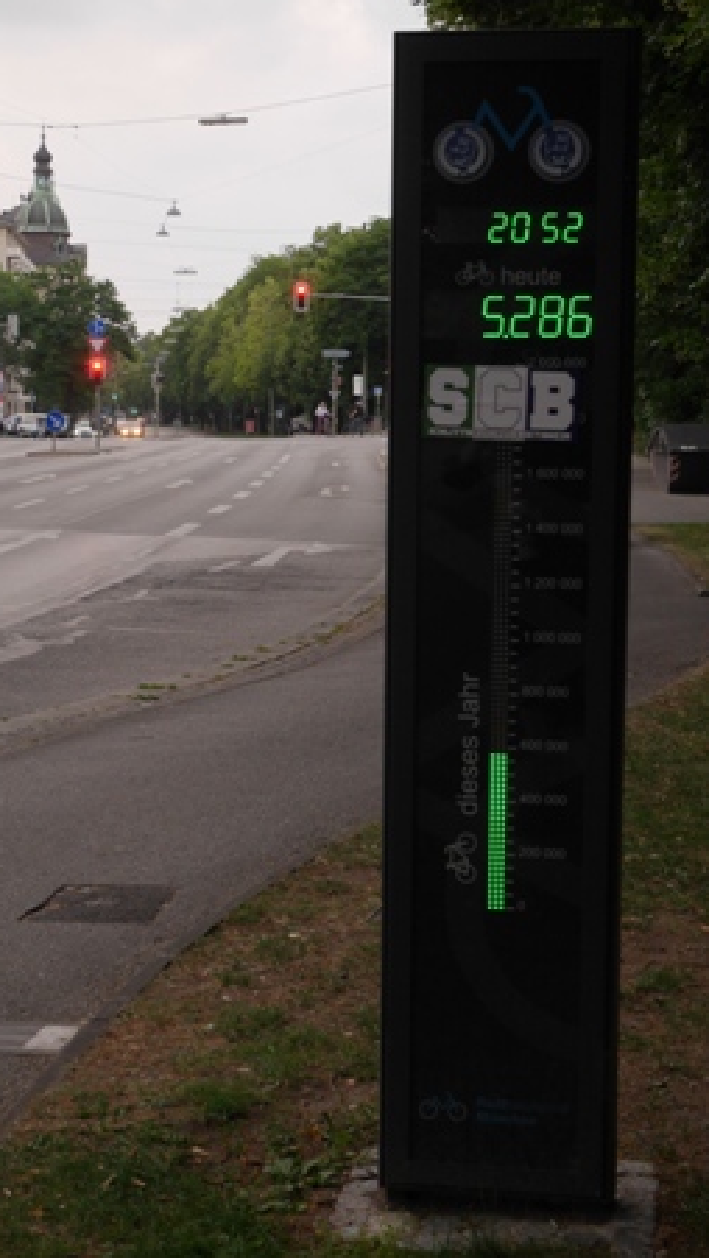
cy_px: 637
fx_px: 2371
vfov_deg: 29.7
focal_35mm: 71
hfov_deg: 17.0
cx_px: 294
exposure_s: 1/80
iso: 1000
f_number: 6.3
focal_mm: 32
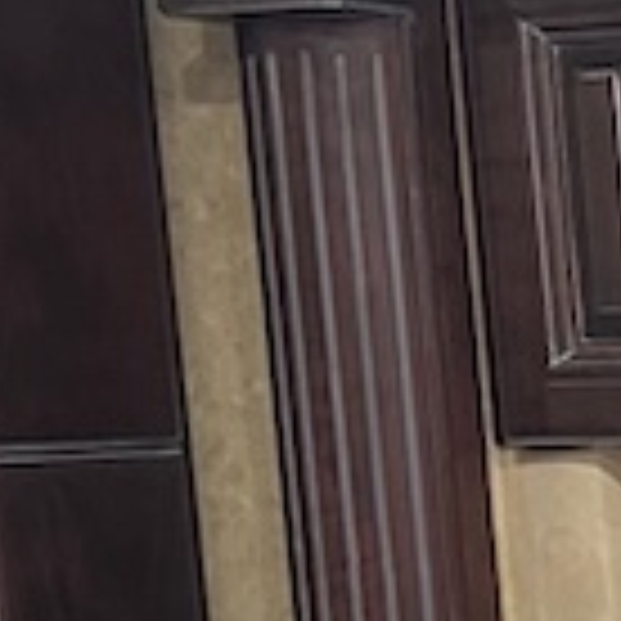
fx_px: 3126
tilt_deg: -8.7
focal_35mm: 154
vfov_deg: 11.0
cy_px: 878
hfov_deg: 9.3
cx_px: 1791
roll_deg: +1.1
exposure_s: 1/62
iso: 200
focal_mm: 6.86
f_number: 1.78
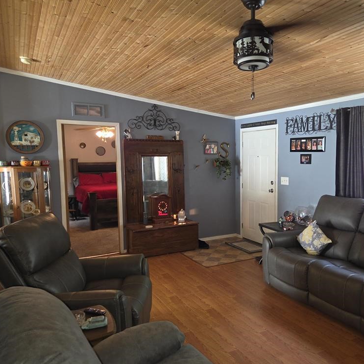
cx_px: 212
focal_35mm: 28
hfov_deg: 57.0
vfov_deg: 57.3
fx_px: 333
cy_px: 186
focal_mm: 5.4
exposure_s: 1/17.2
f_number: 1.8
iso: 125
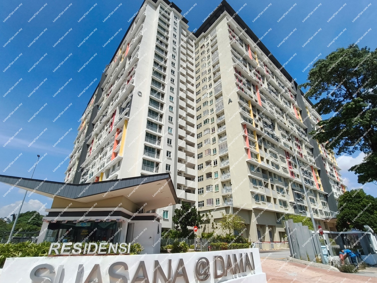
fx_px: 163
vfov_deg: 81.7
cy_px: 142
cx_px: 188
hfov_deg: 98.2
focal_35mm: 15
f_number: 2.2
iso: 50
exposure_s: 1/2934
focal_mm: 1.67
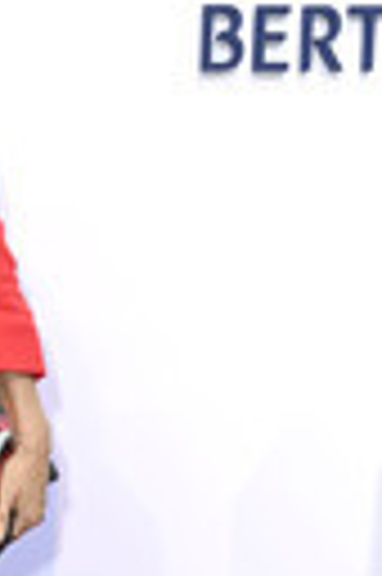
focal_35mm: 150
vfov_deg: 13.6
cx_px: -200
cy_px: 490
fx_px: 2394
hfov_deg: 8.9
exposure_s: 1/250
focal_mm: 48
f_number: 6.3
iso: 400
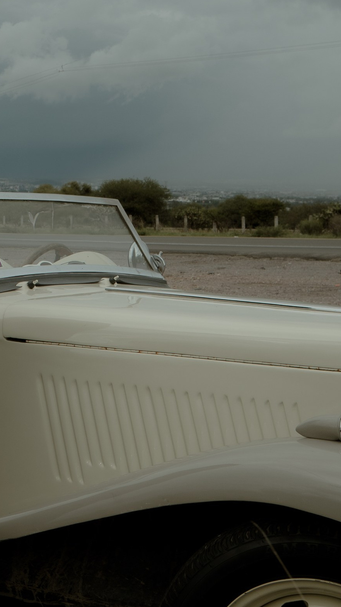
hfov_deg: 16.6
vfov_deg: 31.5
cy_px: 182
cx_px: -176
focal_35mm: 66
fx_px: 1061
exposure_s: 1/200
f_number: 5.6
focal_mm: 16
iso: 160
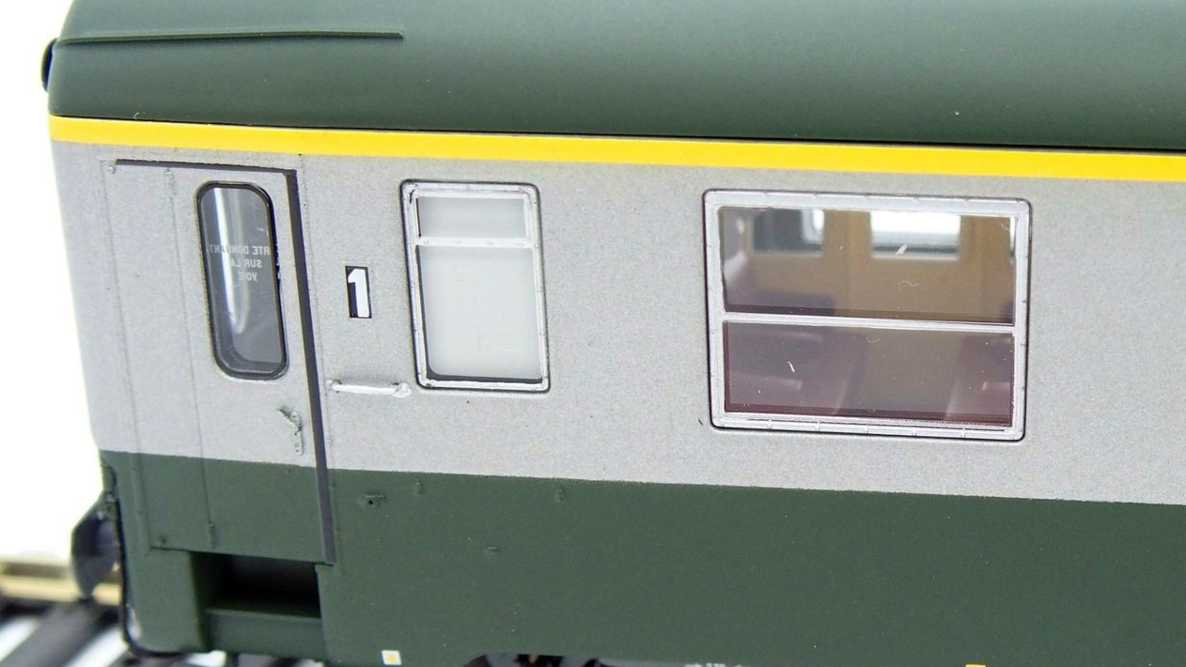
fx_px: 1321
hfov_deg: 48.4
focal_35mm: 42
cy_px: 365
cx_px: 587
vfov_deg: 28.3
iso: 320
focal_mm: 8.1
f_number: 3.5
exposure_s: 1/320
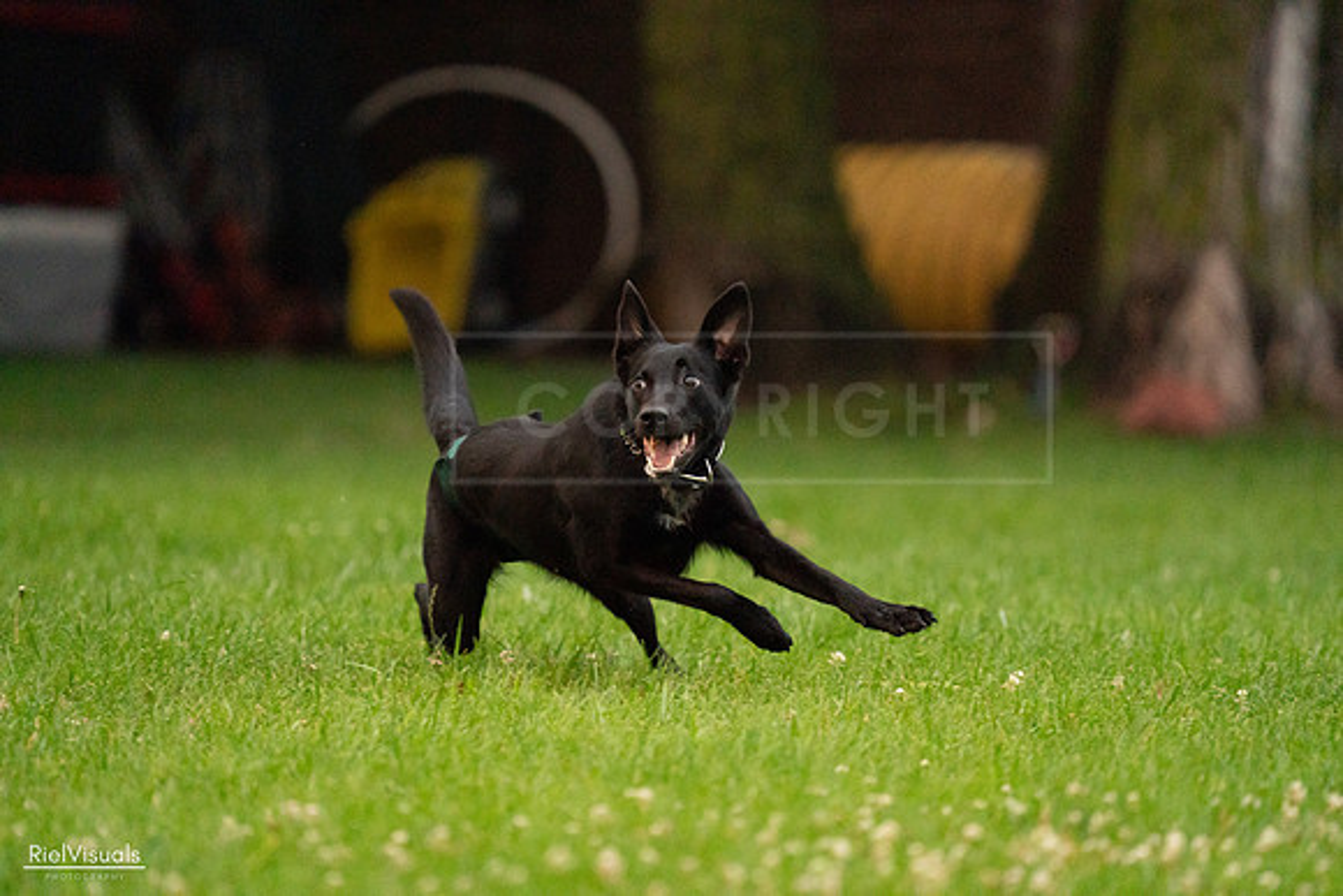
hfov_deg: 4.6
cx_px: 672
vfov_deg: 3.0
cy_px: 448
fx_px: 16865
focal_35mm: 452
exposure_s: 1/1600
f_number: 6.3
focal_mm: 452
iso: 6400
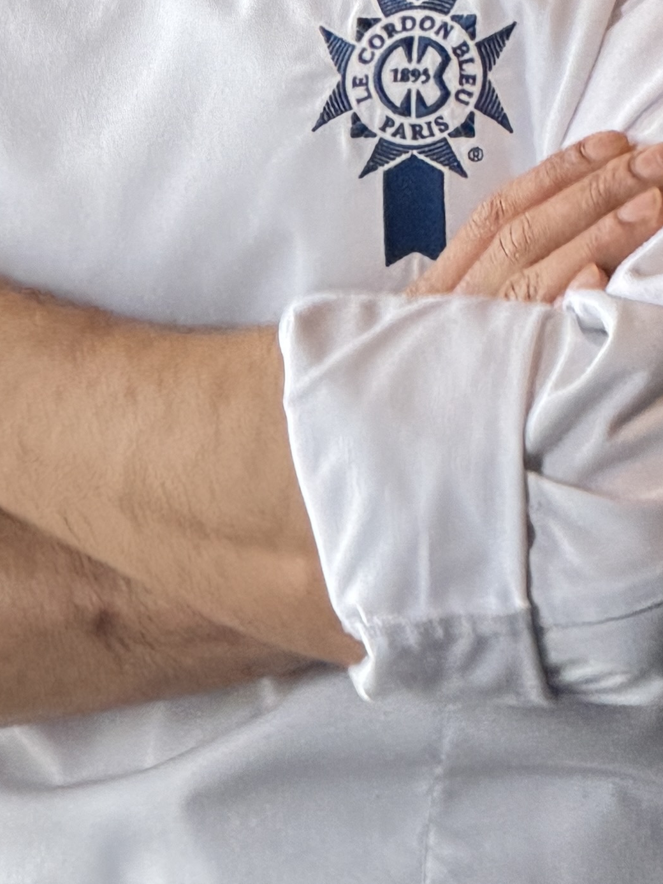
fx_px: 10518
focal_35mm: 412
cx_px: 241
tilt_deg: +4.2
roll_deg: +0.4
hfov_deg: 3.6
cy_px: -531
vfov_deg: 4.8
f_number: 2.8
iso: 500
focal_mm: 16.89
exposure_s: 1/60
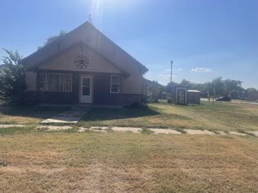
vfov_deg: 53.1
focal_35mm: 26
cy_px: 96
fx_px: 194
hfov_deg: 67.3
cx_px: 129
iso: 32
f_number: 1.6
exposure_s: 1/6494
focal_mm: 4.2
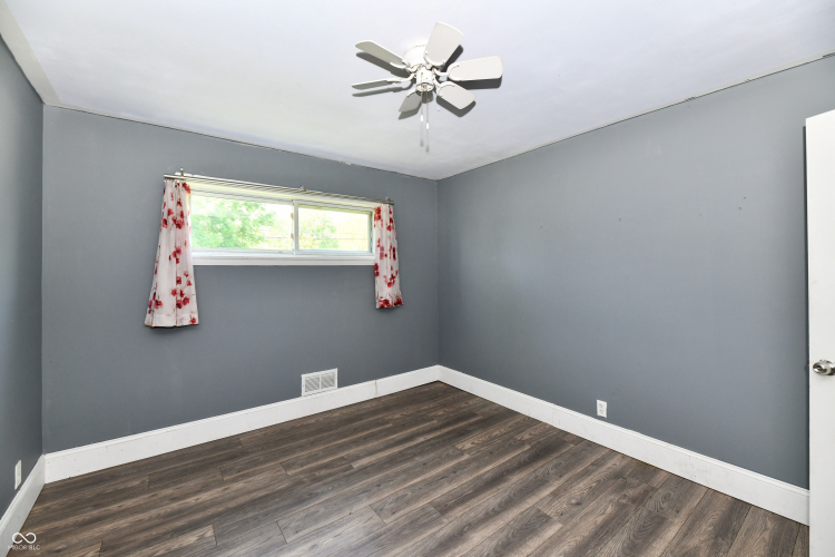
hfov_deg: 104.3
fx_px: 325
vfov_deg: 81.2
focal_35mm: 14
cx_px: 418
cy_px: 278
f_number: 6.3
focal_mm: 14
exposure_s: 1/60
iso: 640
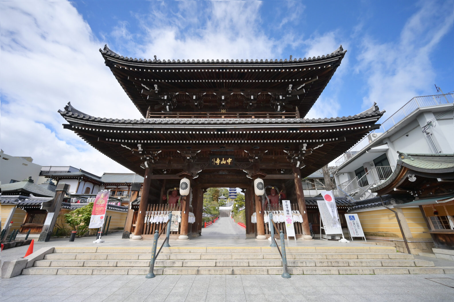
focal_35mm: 14
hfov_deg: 104.3
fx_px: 176
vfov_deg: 81.1
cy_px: 151
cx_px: 227
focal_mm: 14
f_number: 4
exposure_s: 1/8000
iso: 800
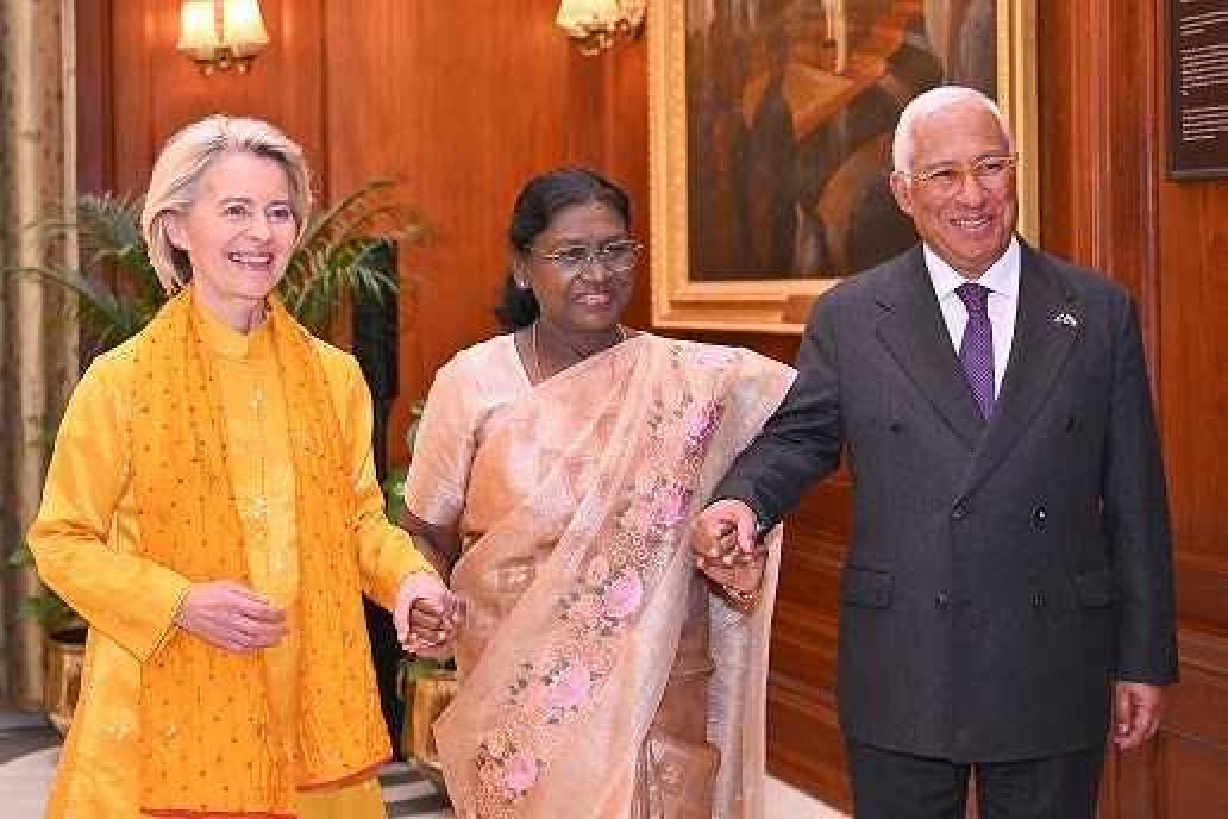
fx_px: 1671
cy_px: 410
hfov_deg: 40.3
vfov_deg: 27.5
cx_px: 614
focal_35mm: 49
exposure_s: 1/160
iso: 1250
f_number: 3.5
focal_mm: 49
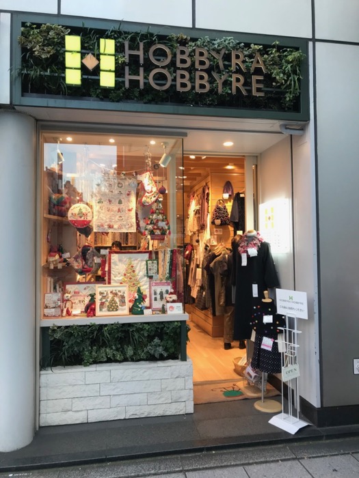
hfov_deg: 49.7
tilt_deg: +2.5
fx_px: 387
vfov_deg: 63.4
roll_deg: +0.5
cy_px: 239
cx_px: 180
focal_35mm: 28
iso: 40
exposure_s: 1/100
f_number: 1.8
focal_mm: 3.99
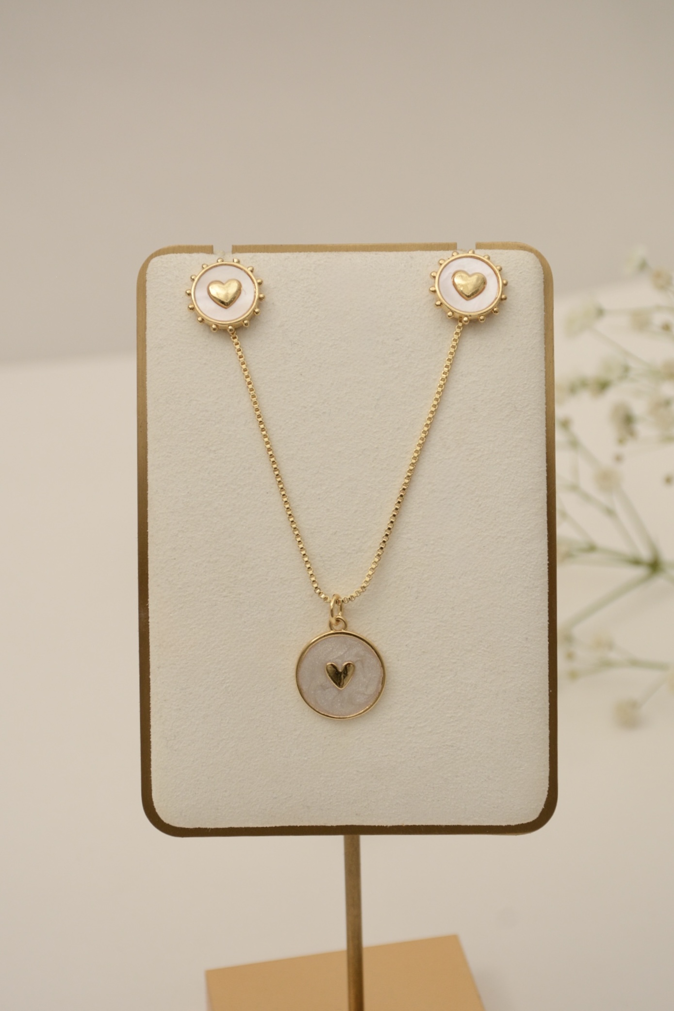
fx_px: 2358
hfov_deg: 16.3
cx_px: 337
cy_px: 506
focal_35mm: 84
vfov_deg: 24.2
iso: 500
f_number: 8
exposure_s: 1/1000
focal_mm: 56
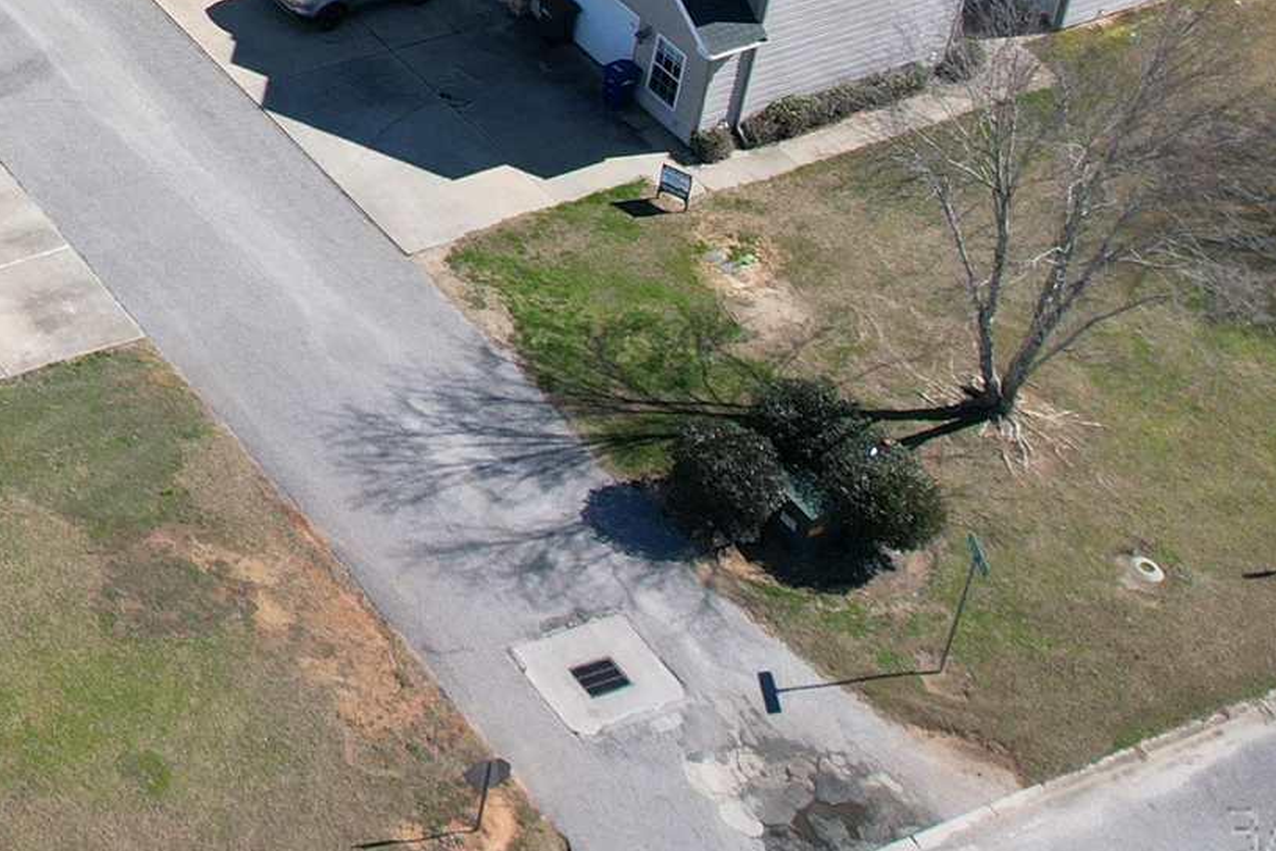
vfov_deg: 14.7
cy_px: -616
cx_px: -564
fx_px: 2942
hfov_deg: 21.2
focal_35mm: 83
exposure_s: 1/1600
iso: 140
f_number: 2.8
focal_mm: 8.38
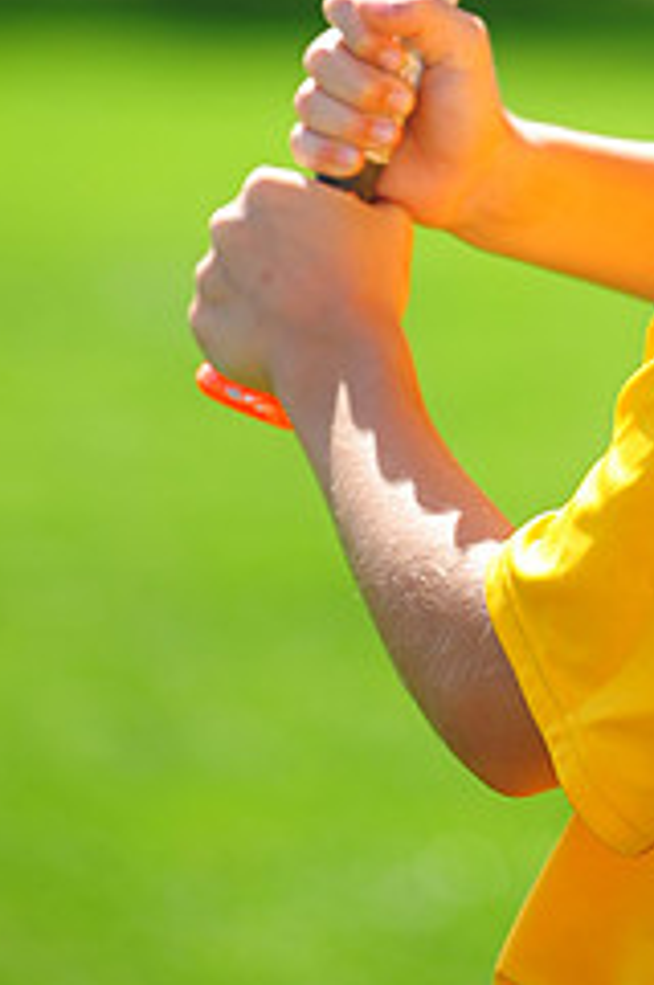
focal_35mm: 482
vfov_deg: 4.3
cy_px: -188
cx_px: 723
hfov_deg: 2.8
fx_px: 13171
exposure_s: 1/640
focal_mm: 200
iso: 200
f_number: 4.5
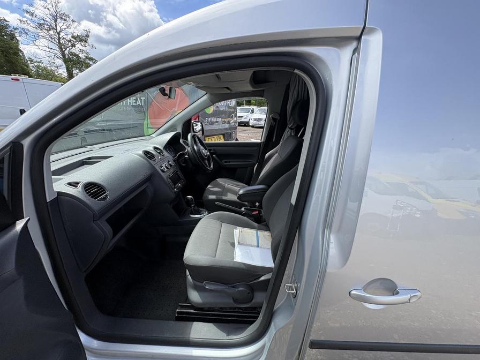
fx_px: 194
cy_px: 180
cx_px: 240
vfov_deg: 85.7
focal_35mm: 14
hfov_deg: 102.1
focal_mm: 2.22
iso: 40
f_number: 2.2
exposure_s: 1/428
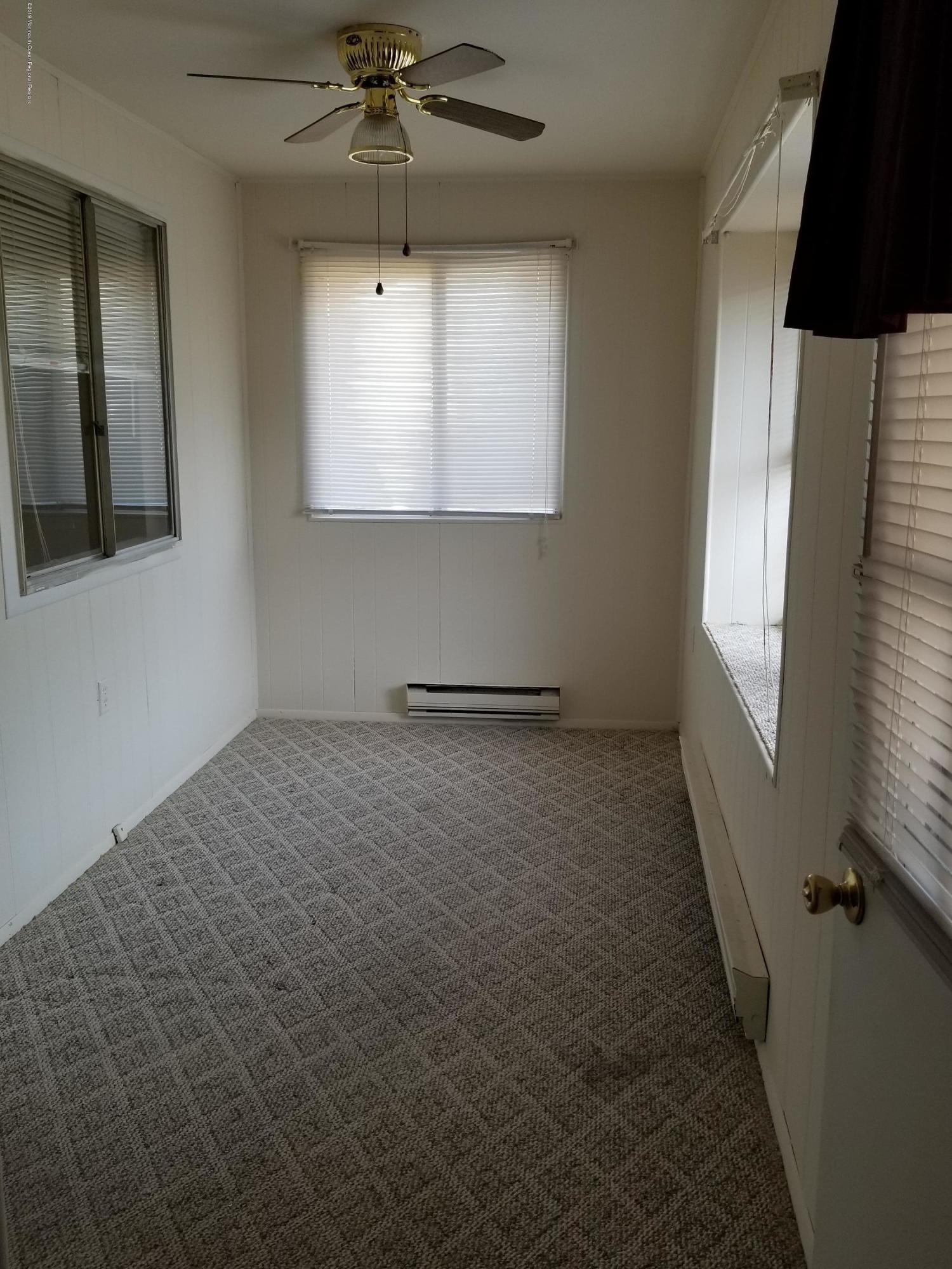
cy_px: 634
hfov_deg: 53.1
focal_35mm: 26
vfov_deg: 67.3
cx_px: 476
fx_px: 953
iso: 50
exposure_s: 1/122
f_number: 1.7
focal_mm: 4.25
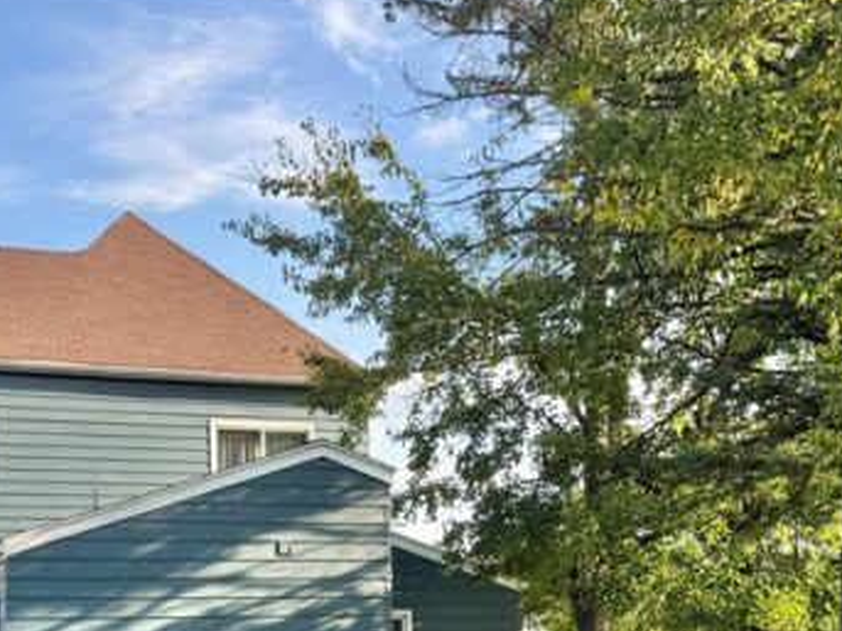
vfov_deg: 24.6
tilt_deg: +0.6
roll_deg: +1.1
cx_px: 324
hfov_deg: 34.2
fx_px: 1362
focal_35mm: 56
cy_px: 660
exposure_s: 1/980
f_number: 1.78
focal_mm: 6.76
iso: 80
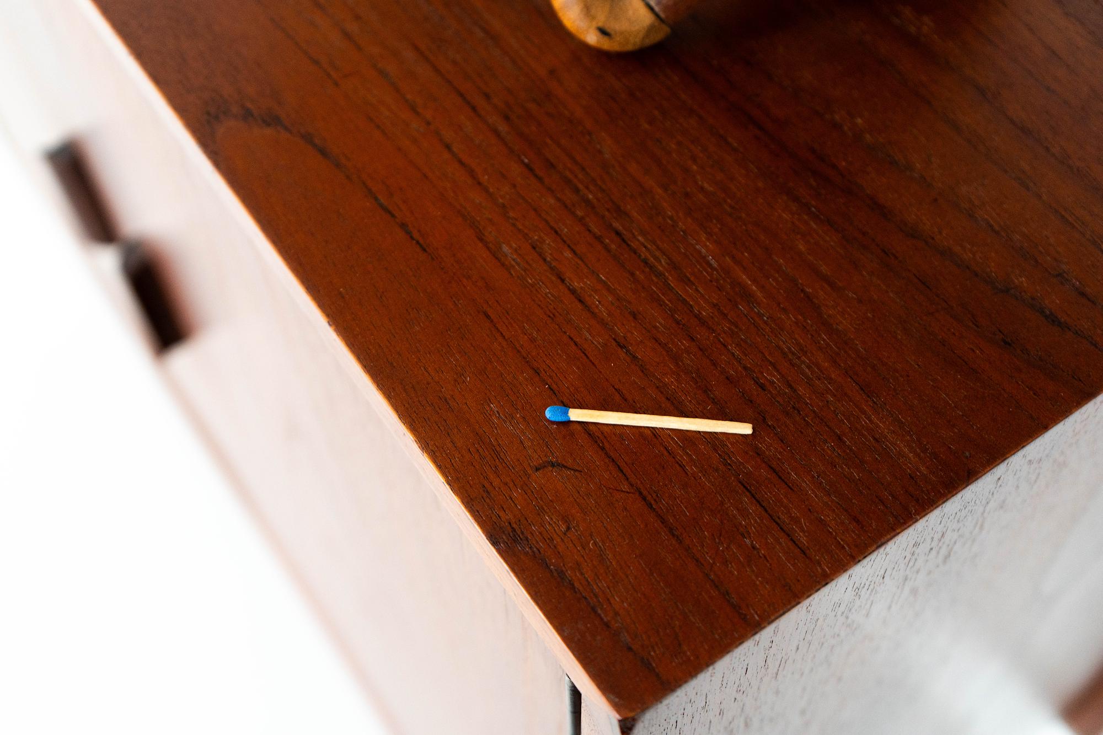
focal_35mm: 47
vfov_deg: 28.6
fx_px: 1440
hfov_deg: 41.9
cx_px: 552
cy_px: 368
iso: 500
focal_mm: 47
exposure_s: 1/30
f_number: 5
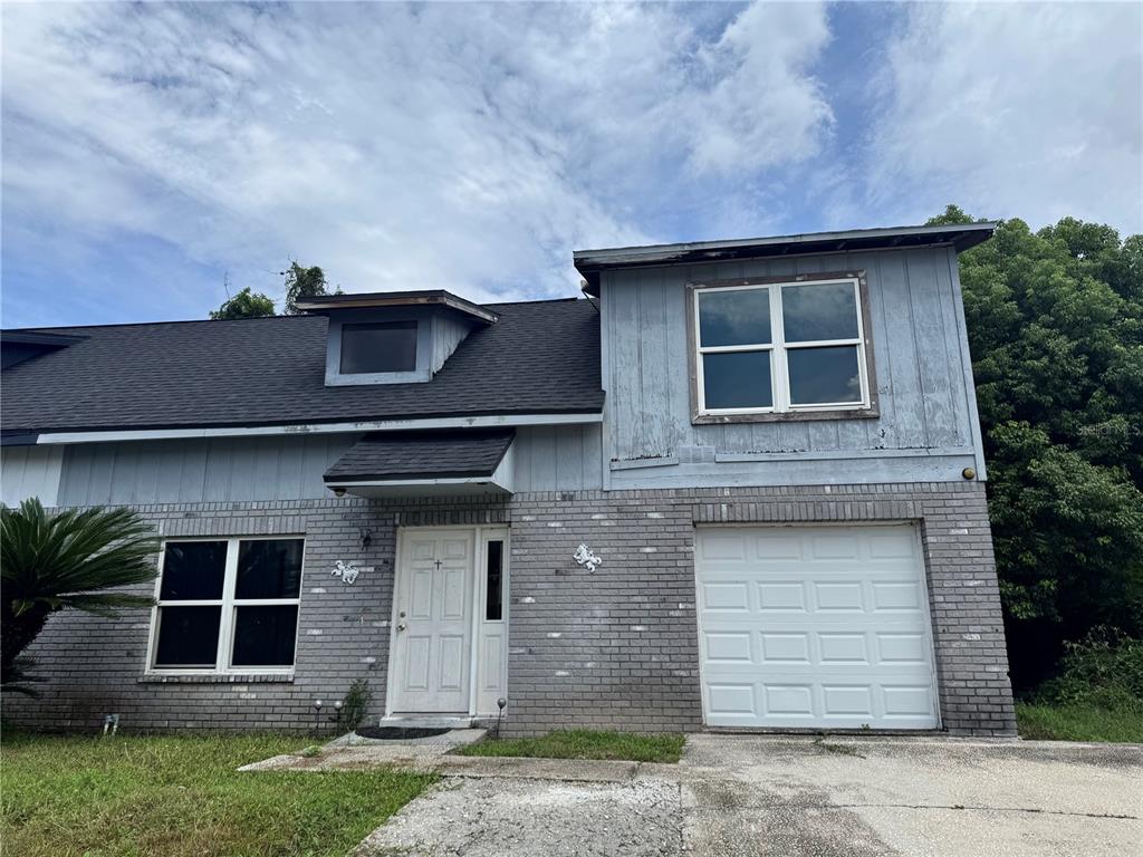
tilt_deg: +15.3
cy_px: 428
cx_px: 572
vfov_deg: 56.8
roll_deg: -0.1
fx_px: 792
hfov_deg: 71.6
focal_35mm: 24
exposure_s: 1/6410
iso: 80
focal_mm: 6.76
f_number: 1.78
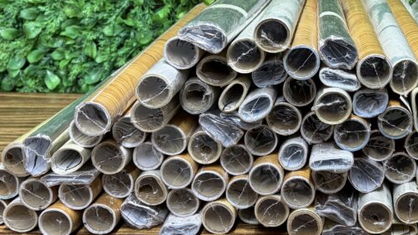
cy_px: 31
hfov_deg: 35.5
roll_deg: -0.6
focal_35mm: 57
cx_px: 332
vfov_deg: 20.7
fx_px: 632
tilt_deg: -12.0
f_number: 1.6
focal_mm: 5.96
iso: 100
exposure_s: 1/50
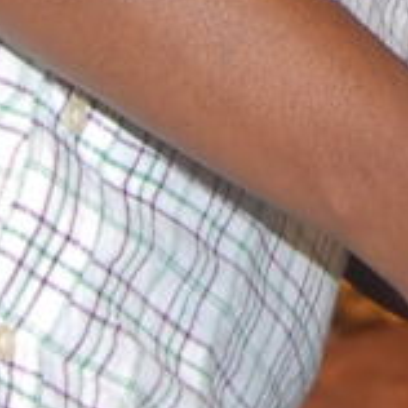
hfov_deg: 3.0
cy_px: -511
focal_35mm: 569
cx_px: 1239
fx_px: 7588
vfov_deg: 3.1
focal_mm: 44
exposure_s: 1/125
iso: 320
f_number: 6.3
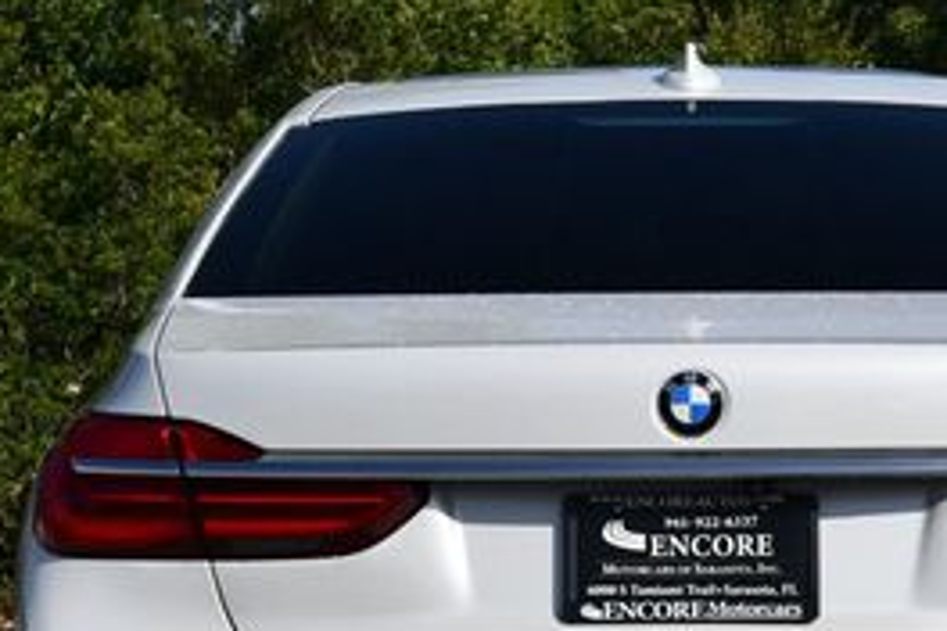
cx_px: 664
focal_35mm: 170
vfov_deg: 8.1
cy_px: 466
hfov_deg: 12.1
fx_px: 4472
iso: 100
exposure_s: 1/320
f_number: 9
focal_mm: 35
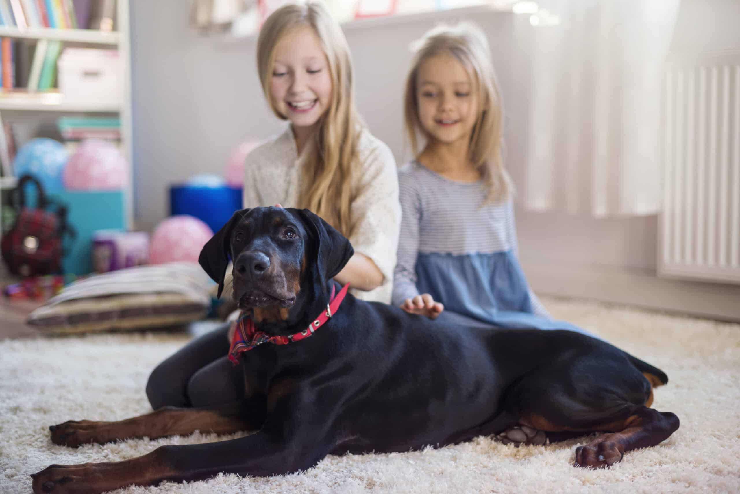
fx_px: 1028
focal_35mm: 50
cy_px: 247
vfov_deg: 27.0
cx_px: 370
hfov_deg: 39.6
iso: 160
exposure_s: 1/125
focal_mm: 50
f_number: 2
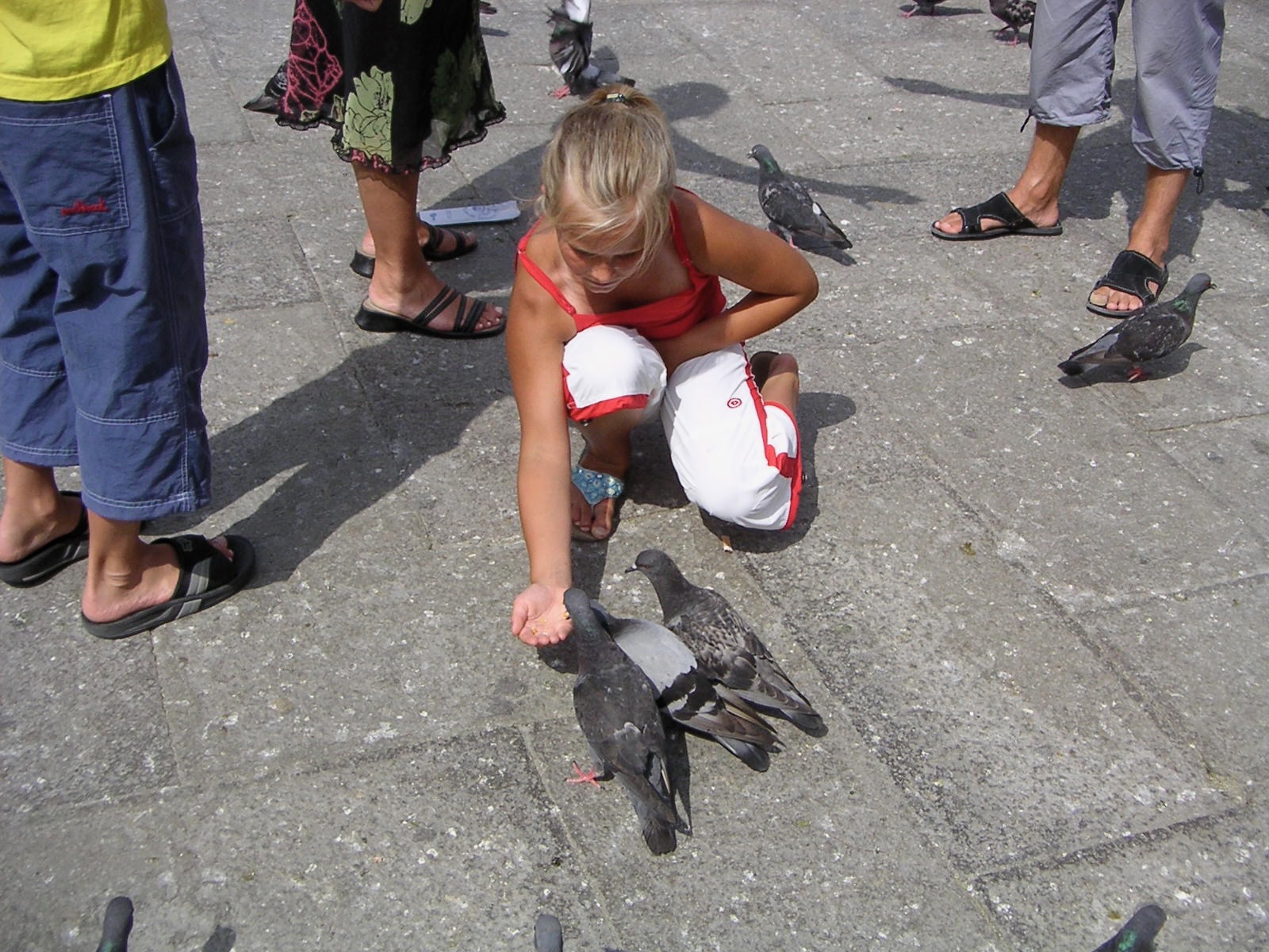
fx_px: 1576
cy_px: 476
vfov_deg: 33.6
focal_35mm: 43
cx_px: 634
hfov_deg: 43.9
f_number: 6.7
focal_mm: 5.6
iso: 64
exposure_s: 1/180
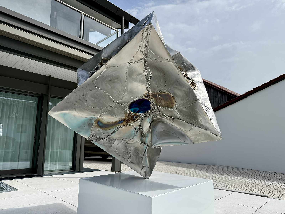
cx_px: 142
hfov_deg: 71.6
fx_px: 198
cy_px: 107
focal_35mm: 24
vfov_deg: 56.8
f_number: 1.8
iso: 80
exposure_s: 1/8130
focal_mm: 6.8
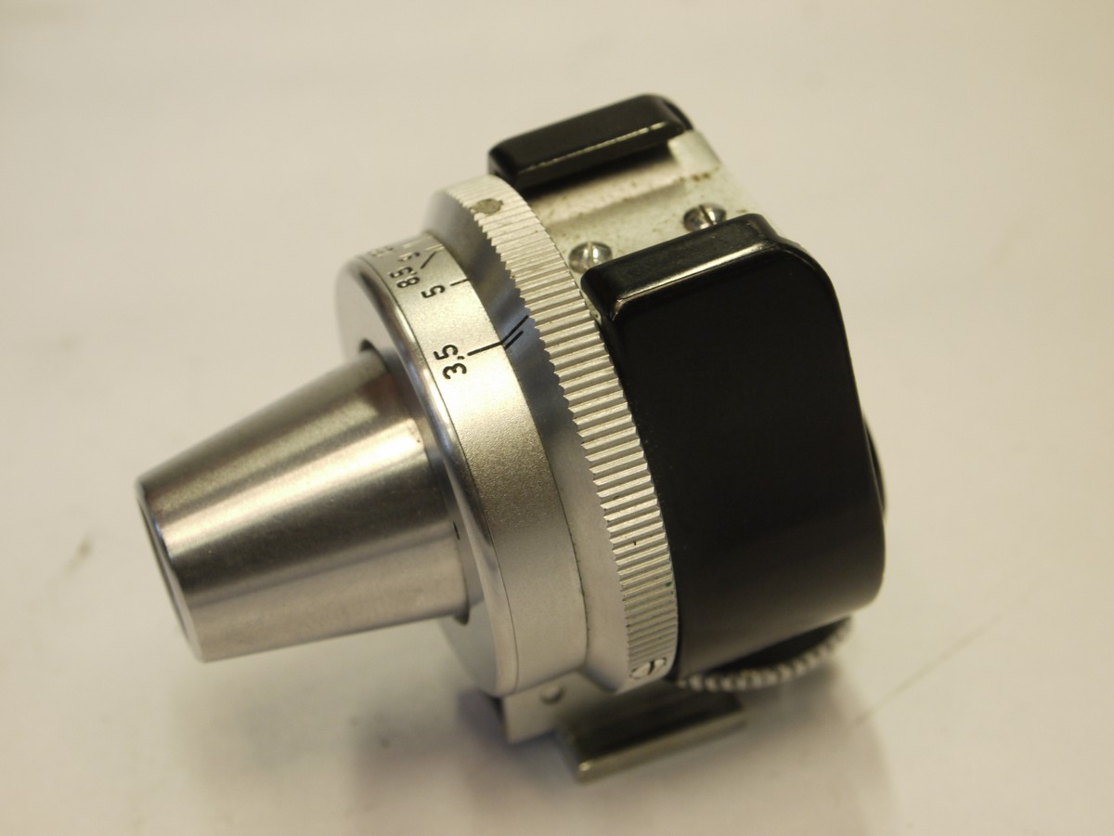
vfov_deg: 19.4
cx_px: 557
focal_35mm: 76
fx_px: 2446
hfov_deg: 25.7
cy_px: 418
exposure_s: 1/13
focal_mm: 38
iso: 400
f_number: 10
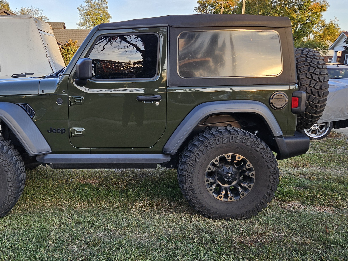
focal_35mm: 31
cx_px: 122
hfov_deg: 57.3
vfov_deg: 45.4
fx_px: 312
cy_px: 122
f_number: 1.8
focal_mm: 5.4
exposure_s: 1/213
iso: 25
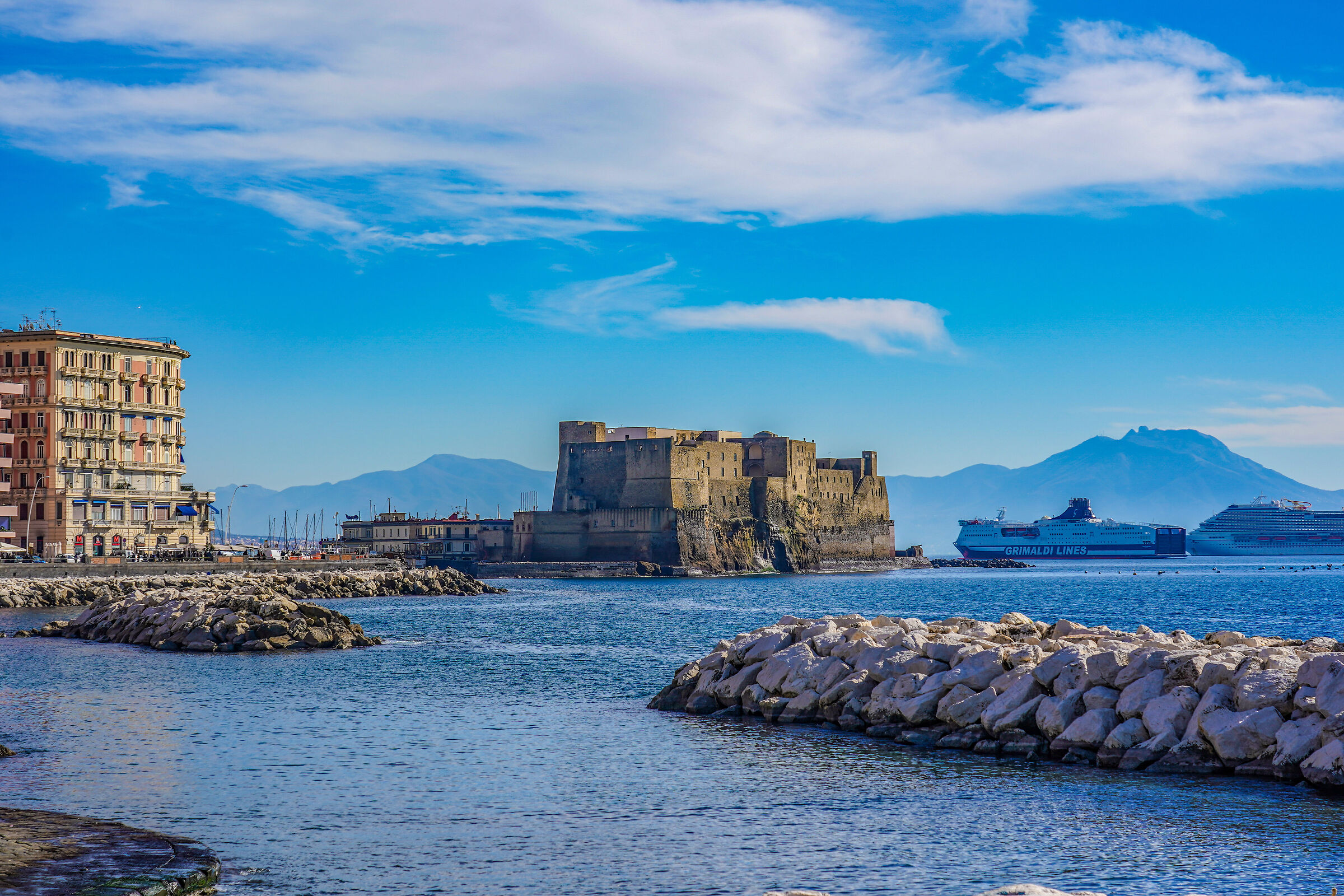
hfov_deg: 29.7
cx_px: 672
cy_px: 448
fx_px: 2538
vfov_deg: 20.0
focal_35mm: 68
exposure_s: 1/320
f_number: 9
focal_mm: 68
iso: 100
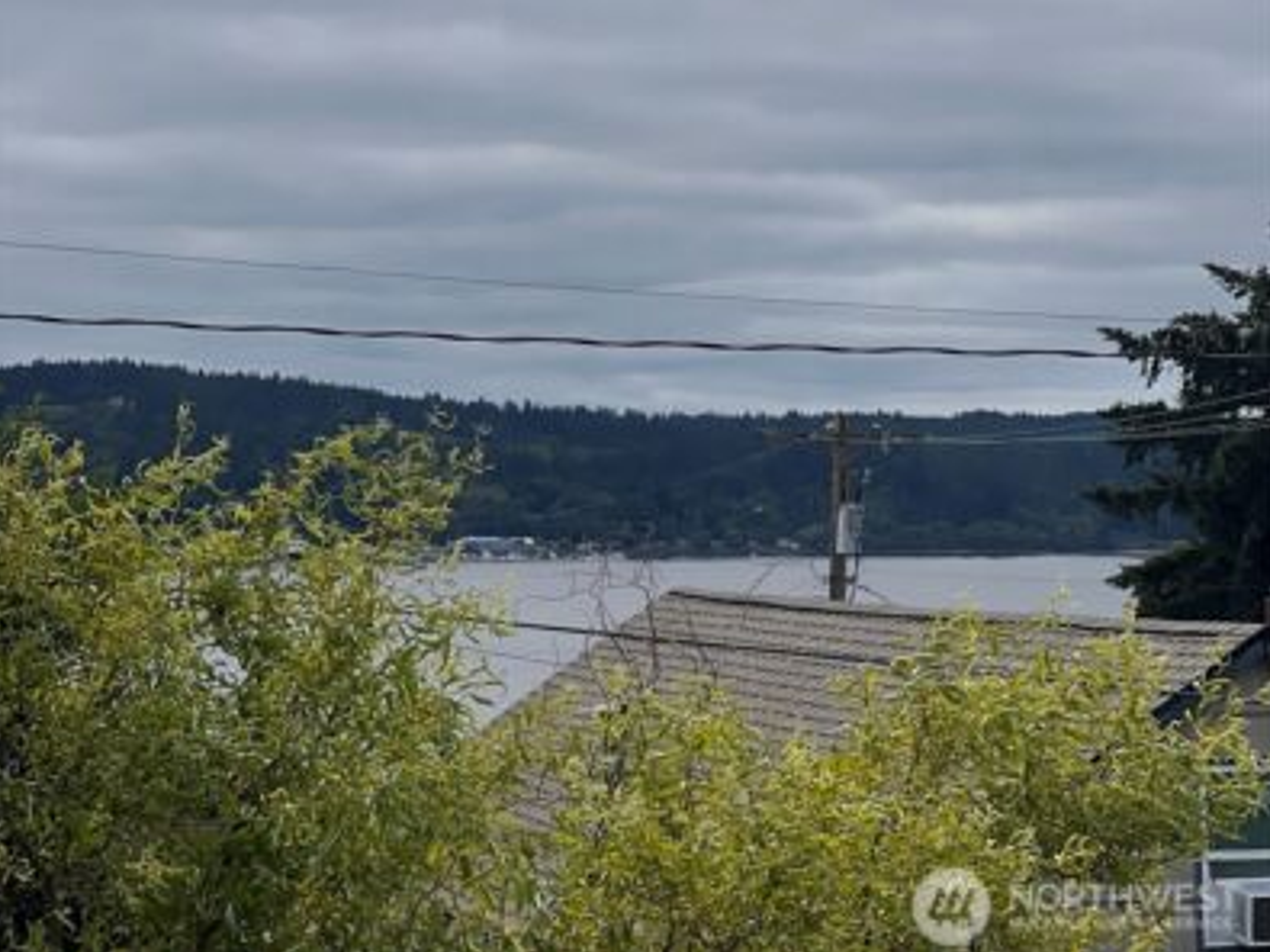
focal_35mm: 104
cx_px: 633
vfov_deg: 14.1
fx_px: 3814
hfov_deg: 18.9
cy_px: 105
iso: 32
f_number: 2.8
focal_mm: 9
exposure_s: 1/1783
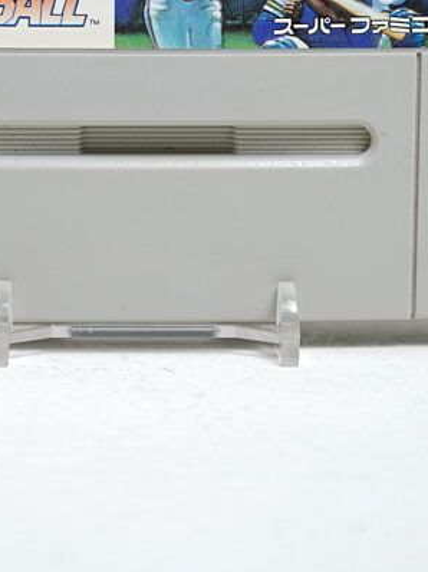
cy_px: 11
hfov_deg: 12.4
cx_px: 141
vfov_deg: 16.3
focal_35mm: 119
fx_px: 1964
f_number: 5
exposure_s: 1/8
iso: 64
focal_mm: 41
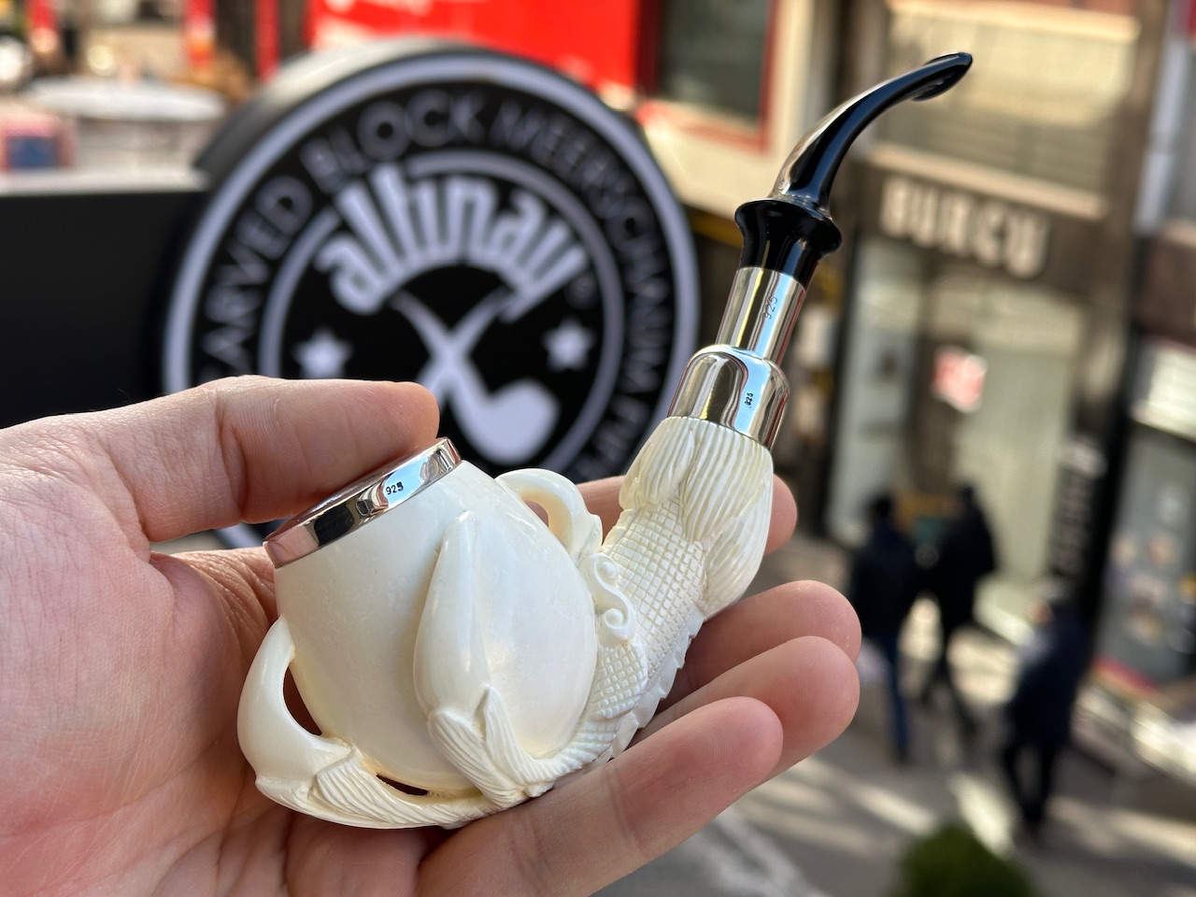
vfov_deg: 30.3
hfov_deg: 39.7
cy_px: 448
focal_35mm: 48
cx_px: 598
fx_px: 1658
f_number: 1.78
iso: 64
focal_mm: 6.86
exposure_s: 1/519
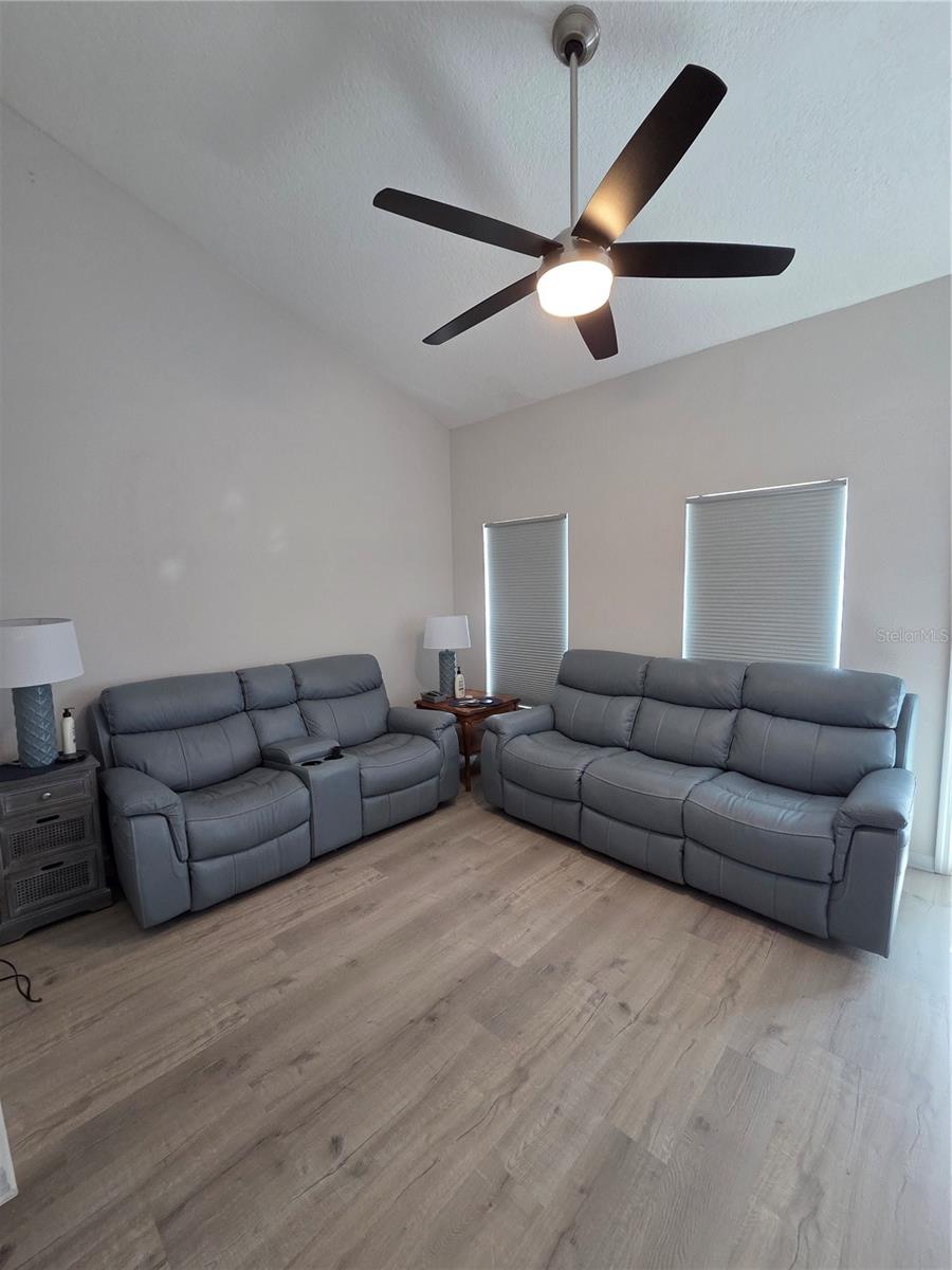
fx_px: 477
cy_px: 635
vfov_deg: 106.2
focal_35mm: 13
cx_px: 476
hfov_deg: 89.9
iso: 250
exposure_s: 1/60
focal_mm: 2.2
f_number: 2.2
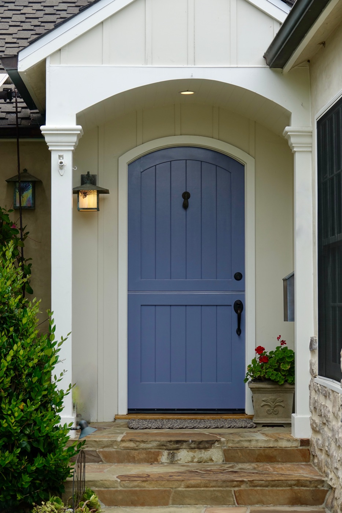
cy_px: 256
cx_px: 171
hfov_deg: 14.4
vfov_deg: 21.5
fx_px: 1354
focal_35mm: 95
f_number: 3.5
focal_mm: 34.7
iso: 100
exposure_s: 1/125
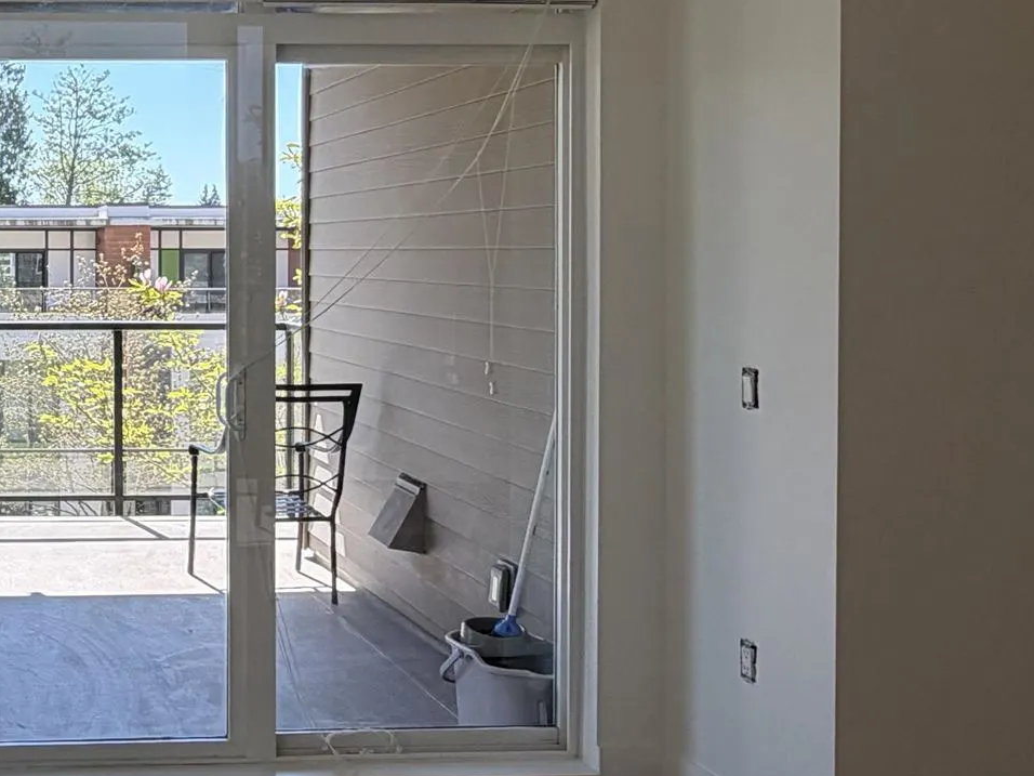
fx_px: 1344
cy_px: 277
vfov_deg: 32.0
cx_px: -19
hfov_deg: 37.3
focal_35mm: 45
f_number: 2.2
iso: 50
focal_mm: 2.22
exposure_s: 1/155
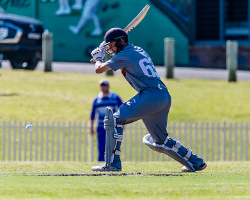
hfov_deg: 2.0
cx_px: 155
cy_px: 87
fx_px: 7023
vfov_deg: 1.6
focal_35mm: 949
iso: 640
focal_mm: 600
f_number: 6.3
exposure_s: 1/2000
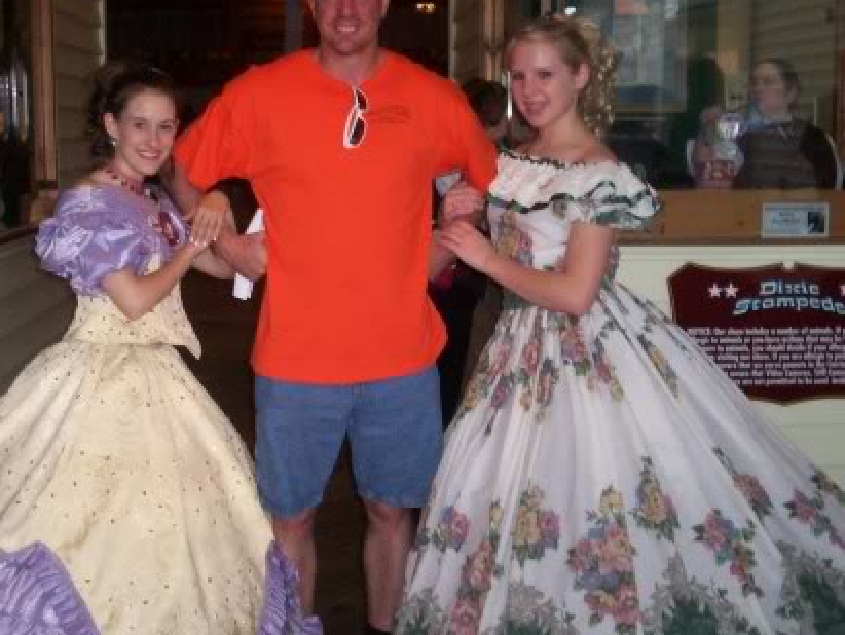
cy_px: 277
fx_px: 1368
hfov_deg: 34.2
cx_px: 354
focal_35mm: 56
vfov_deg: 26.1
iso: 140
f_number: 4.5
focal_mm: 5.9
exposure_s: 1/64
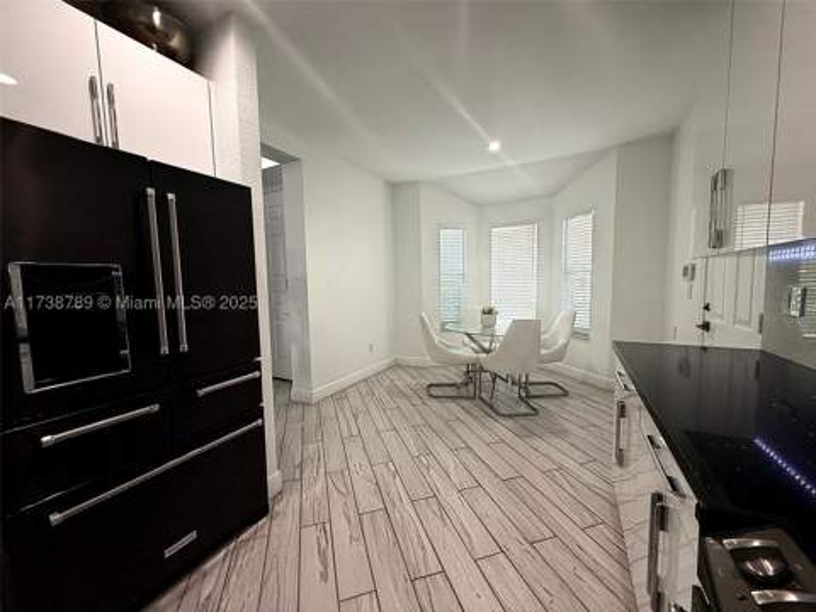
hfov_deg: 102.1
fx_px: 330
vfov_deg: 85.7
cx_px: 408
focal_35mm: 14
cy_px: 306
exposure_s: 1/120
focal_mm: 2.22
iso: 80
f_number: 2.2
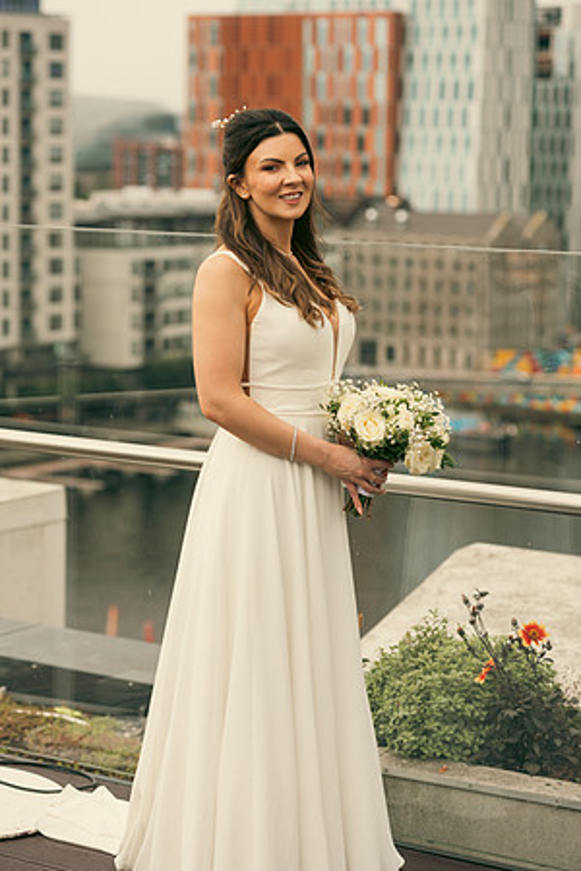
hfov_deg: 14.9
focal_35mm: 92
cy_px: 436
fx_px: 2227
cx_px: 290
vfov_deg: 22.1
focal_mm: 92
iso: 160
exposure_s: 1/250
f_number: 3.5
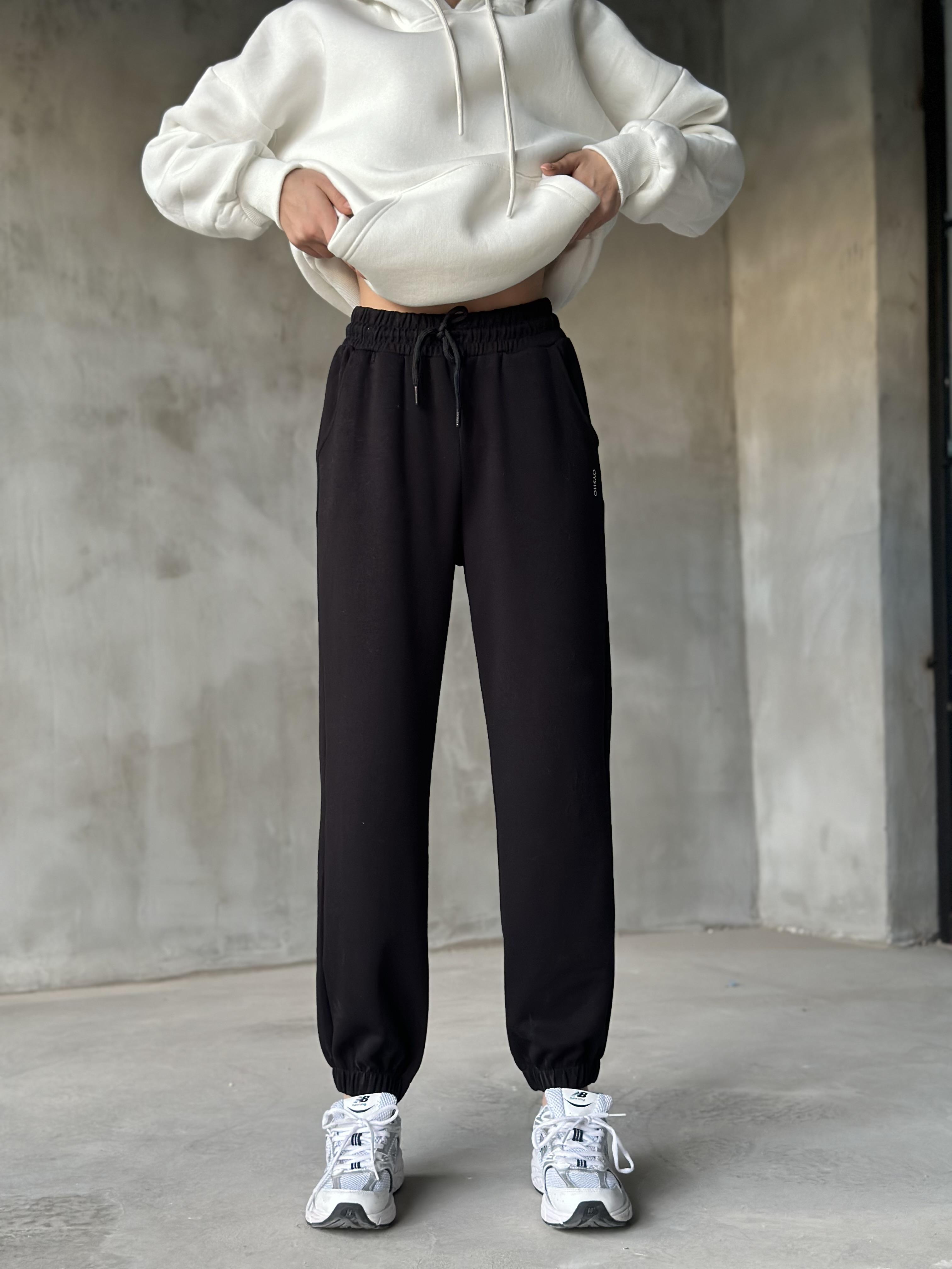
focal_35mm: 48
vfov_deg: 39.7
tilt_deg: +2.1
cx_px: 476
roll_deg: +0.5
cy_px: 634
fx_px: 1760
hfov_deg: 30.3
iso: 200
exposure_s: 1/60
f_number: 1.78
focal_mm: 6.86
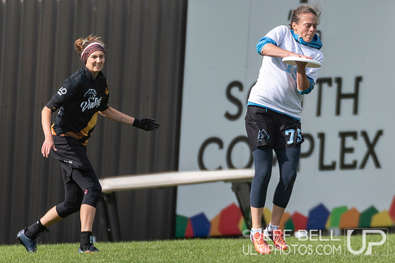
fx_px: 12303
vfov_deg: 1.2
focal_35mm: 1121
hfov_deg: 1.8
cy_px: 178
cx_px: 276
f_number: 4
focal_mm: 400
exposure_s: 1/1250
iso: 140
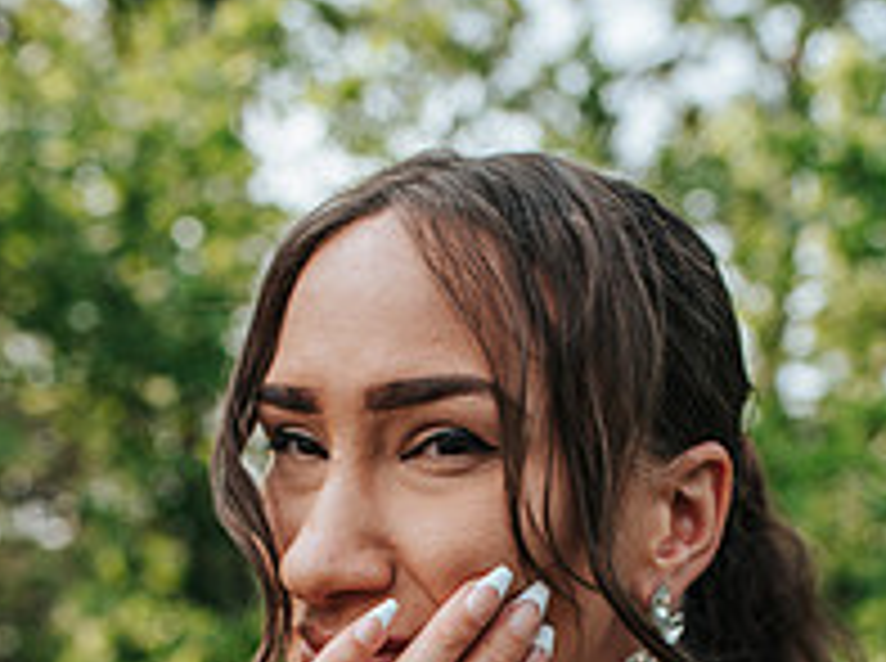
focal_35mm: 77
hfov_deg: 25.3
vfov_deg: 17.5
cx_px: 531
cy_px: 928
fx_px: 1967
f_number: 3.5
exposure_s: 1/500
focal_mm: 35
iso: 100
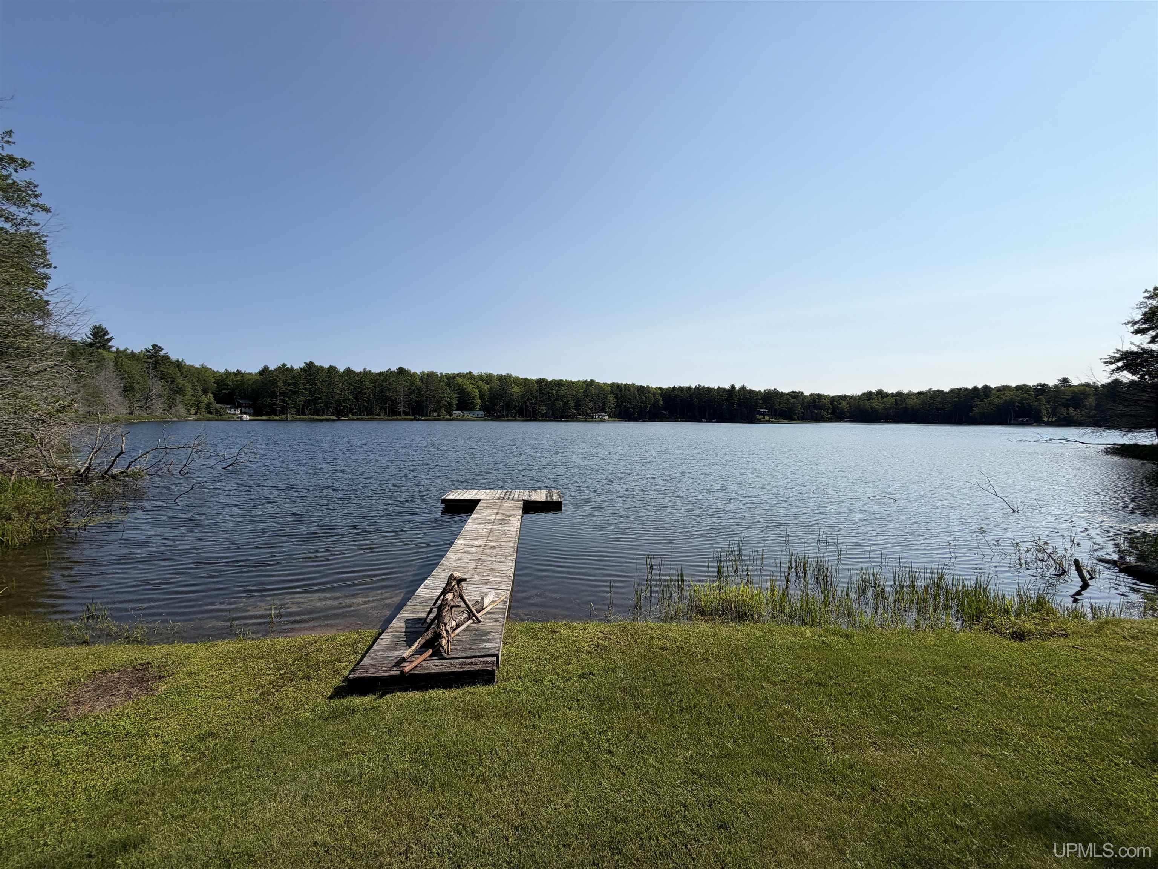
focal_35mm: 14
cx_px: 579
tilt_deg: -3.8
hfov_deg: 102.1
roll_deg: -2.7
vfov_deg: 85.7
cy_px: 434
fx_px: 468
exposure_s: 1/1497
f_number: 2.2
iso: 20
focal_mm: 2.22
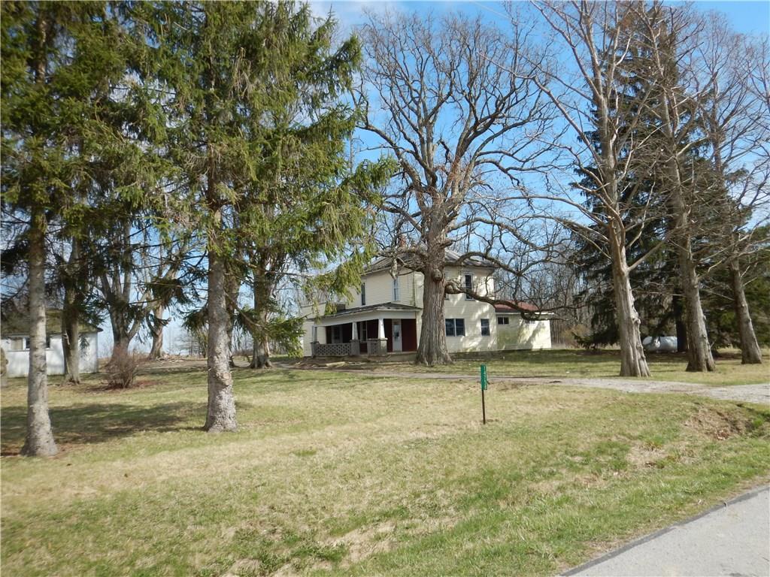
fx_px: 534
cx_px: 385
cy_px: 288
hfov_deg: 71.6
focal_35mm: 24
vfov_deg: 56.8
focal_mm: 4.3
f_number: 2.8
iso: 125
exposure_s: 1/1250
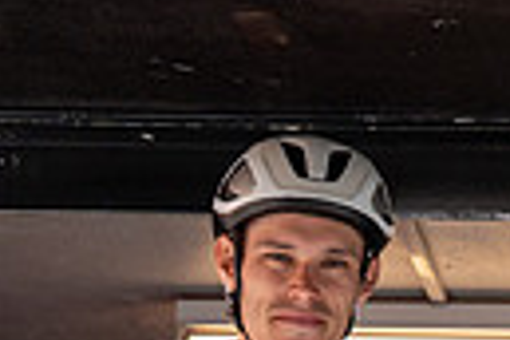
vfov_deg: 4.3
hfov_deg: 6.3
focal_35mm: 314
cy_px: 536
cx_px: 1111
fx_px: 4448
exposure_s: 1/1000
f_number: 5.6
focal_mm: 70
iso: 1250
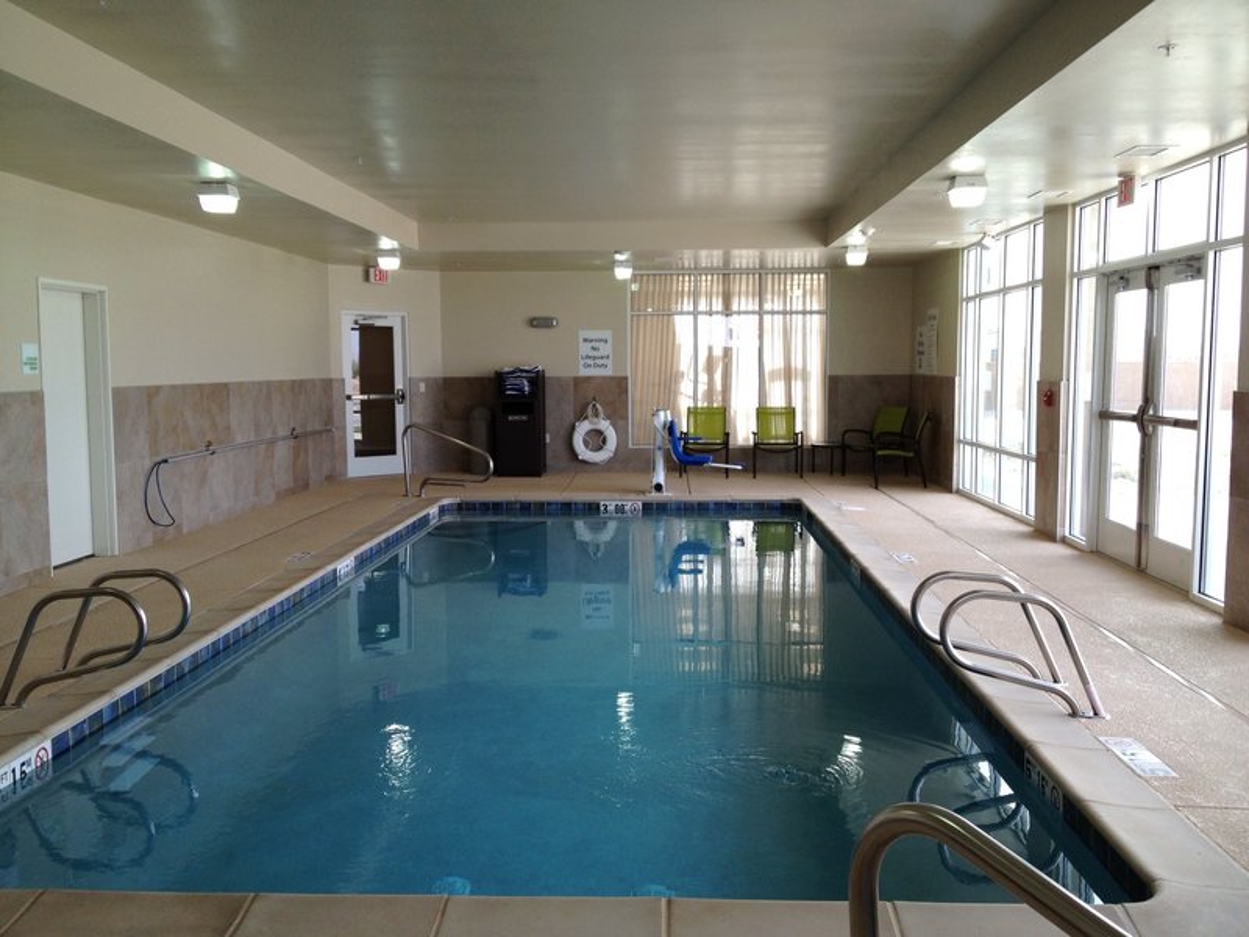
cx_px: 624
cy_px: 468
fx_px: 1263
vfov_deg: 40.7
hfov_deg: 52.6
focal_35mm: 35
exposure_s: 1/137
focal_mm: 4.28
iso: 50
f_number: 2.4
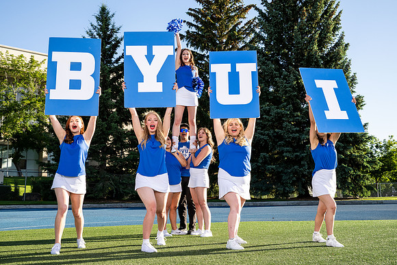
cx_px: 189
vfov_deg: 32.4
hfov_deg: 47.0
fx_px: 456
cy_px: 126
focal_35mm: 41
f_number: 9
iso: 400
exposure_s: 1/320
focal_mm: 39
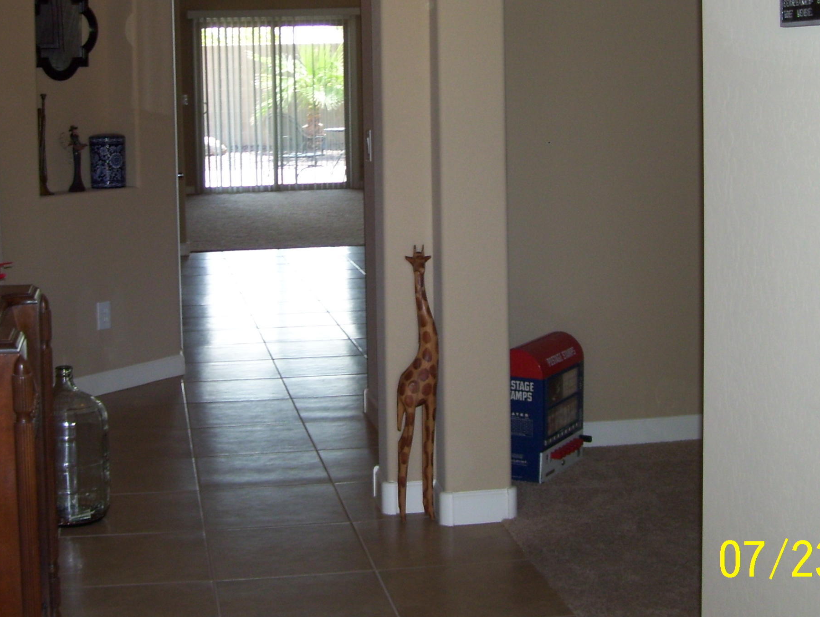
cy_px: 168
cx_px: 343
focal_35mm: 60
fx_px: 1423
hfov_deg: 32.1
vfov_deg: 24.3
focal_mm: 6
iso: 80
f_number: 2.7
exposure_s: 1/60
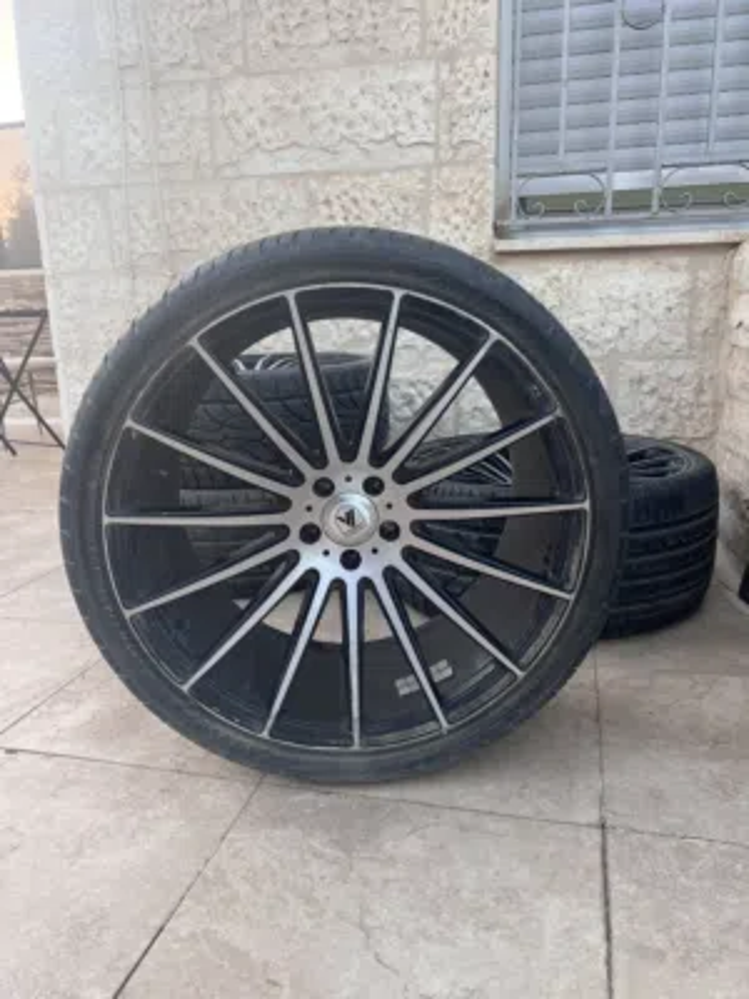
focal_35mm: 26
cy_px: 500
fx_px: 750
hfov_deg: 53.1
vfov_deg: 67.3
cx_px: 374
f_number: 1.5
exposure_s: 1/137
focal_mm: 5.7
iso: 64
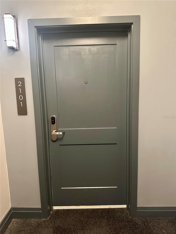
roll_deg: +0.6
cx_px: 88
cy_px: 117
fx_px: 163
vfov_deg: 71.6
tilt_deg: -8.3
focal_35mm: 24
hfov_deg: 56.8
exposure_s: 1/40
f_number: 1.78
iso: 640
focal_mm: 6.86
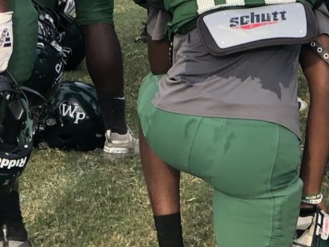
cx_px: 214
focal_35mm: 266
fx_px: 2527
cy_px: -103
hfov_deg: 7.4
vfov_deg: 5.5
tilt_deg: -5.0
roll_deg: -0.8
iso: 20
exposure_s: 1/125
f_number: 2.8
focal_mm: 6.6
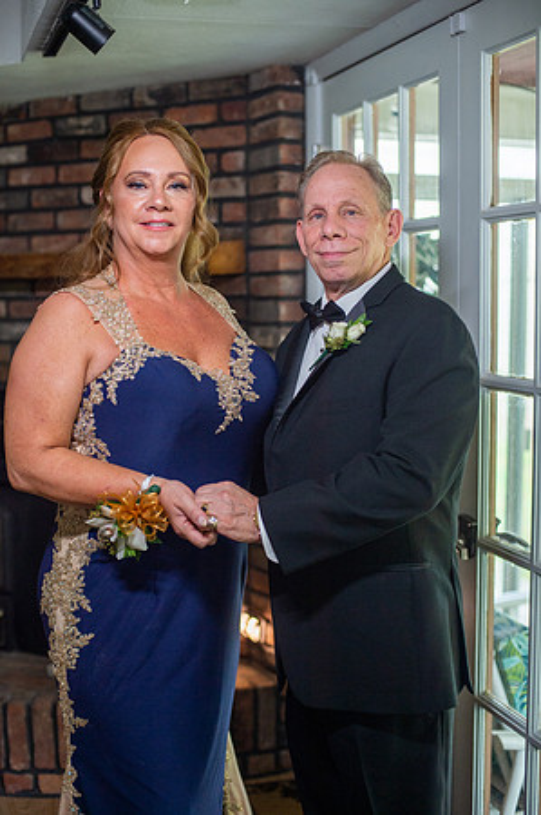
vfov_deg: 39.6
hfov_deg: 26.9
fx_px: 1130
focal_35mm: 50
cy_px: 408
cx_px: 270
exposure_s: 1/400
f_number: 2.5
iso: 1000
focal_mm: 50
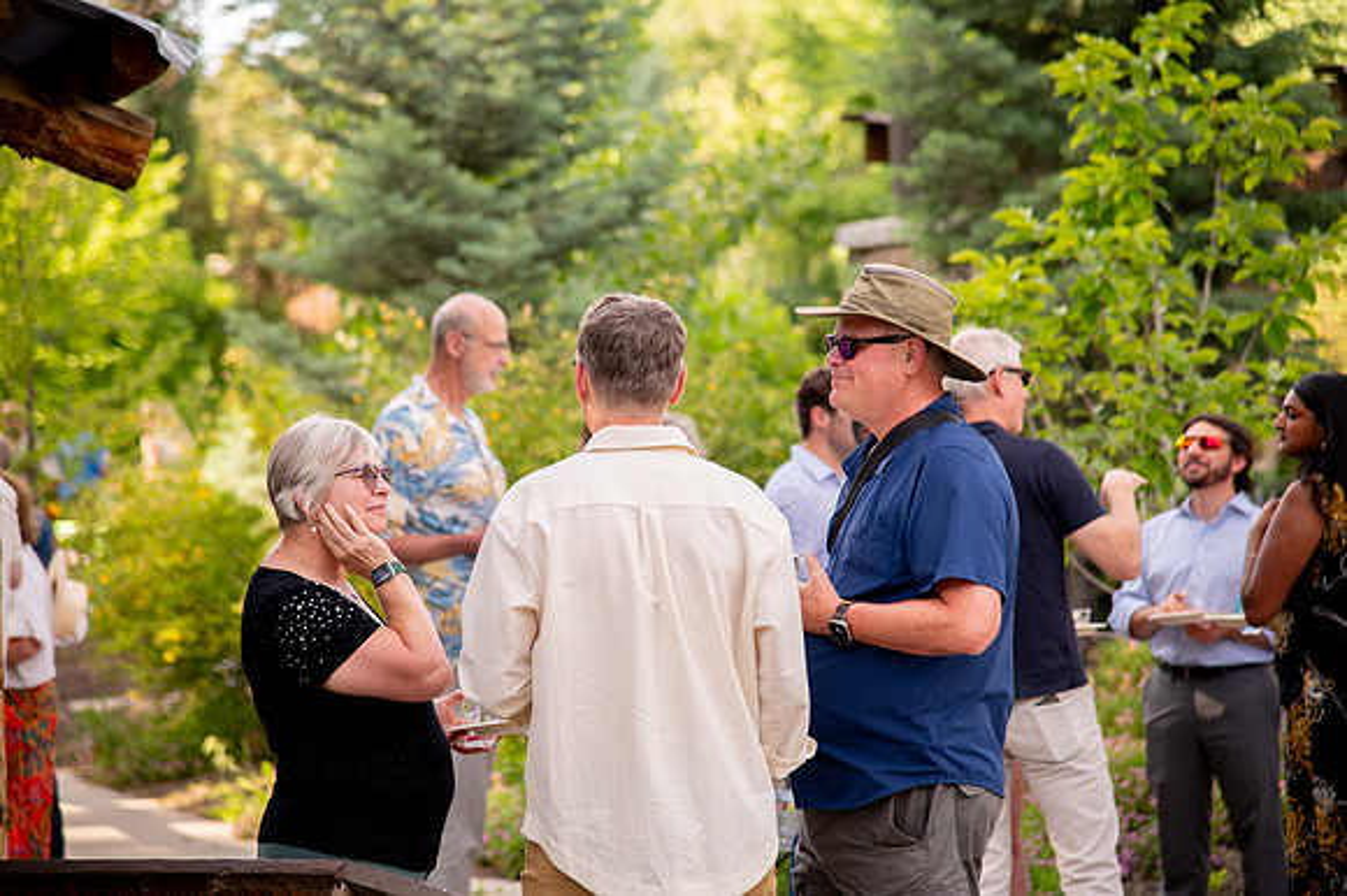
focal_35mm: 120
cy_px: 448
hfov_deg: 17.1
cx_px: 674
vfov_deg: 11.4
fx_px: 4487
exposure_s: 1/320
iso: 400
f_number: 4
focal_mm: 120
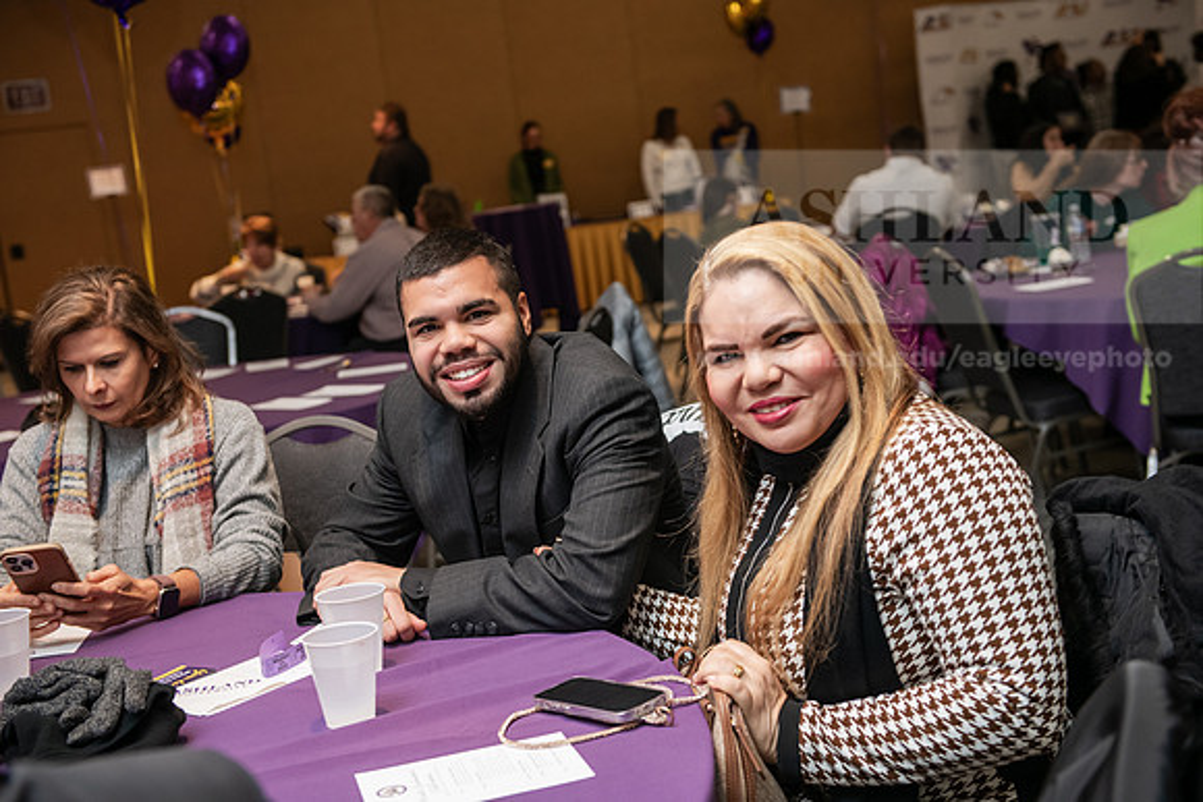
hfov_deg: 39.6
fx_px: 1671
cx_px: 602
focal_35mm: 50
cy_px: 401
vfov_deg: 27.0
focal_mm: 50
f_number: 3.5
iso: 1600
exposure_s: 1/200
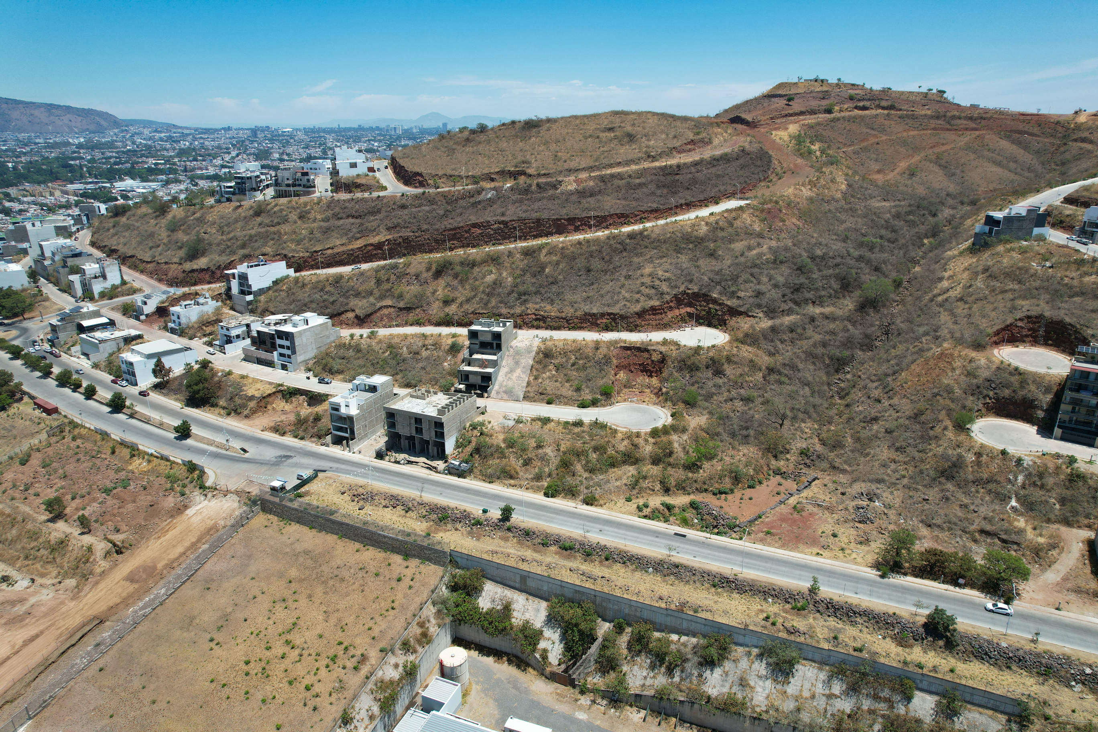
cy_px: 366
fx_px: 671
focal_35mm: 22
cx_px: 549
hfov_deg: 78.6
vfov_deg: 57.2
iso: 100
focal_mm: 8.38
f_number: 2.8
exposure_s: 1/500
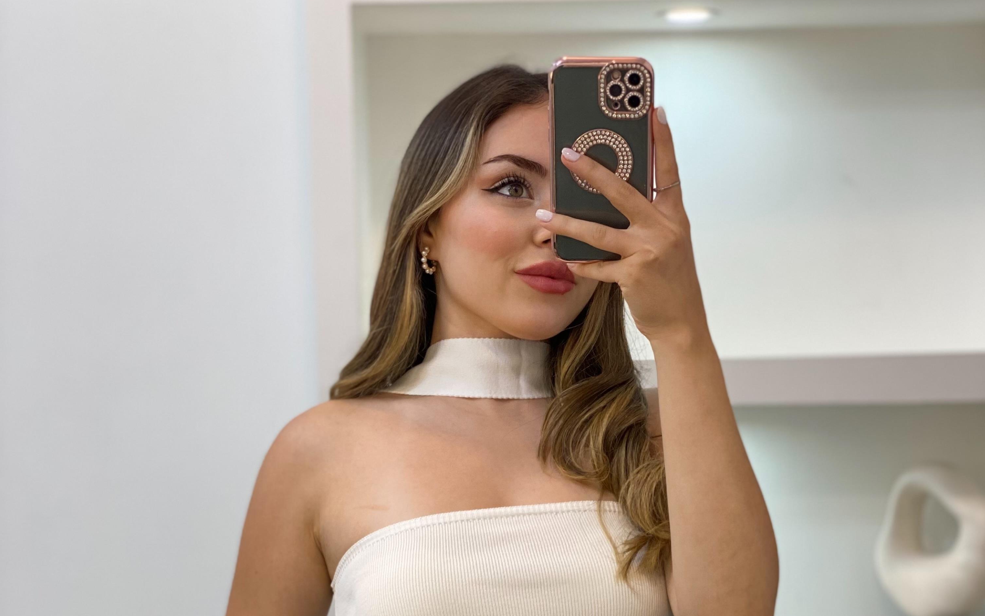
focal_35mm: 74
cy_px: 651
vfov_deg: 17.1
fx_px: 1987
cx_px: 495
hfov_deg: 27.8
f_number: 2
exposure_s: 1/100
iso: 100
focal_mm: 6
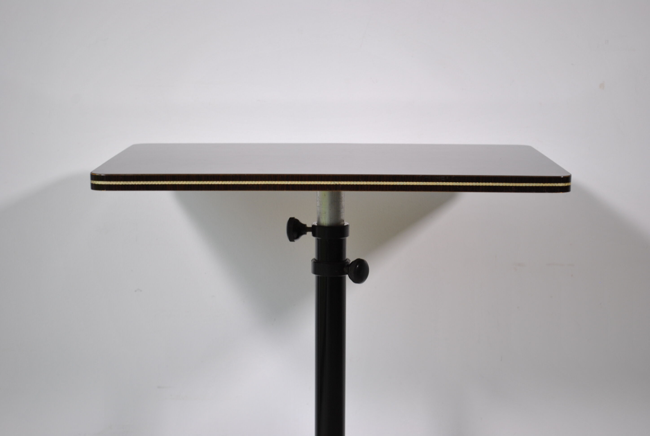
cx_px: 325
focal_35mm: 72
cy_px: 218
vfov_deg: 19.0
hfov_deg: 28.0
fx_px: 1303
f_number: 5.6
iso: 200
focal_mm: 48
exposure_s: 1/30
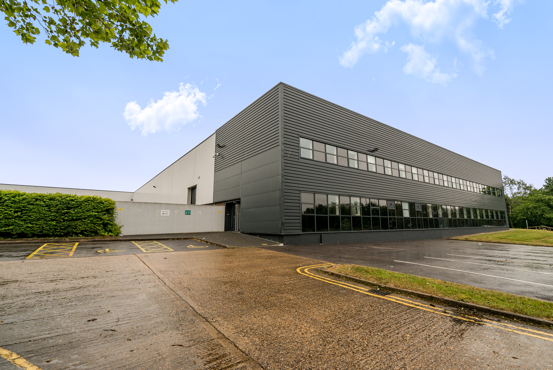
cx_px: 276
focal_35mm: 16
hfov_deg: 96.7
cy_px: 185
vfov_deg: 73.8
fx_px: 246
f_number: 9
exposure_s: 1/250
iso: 320
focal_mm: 16
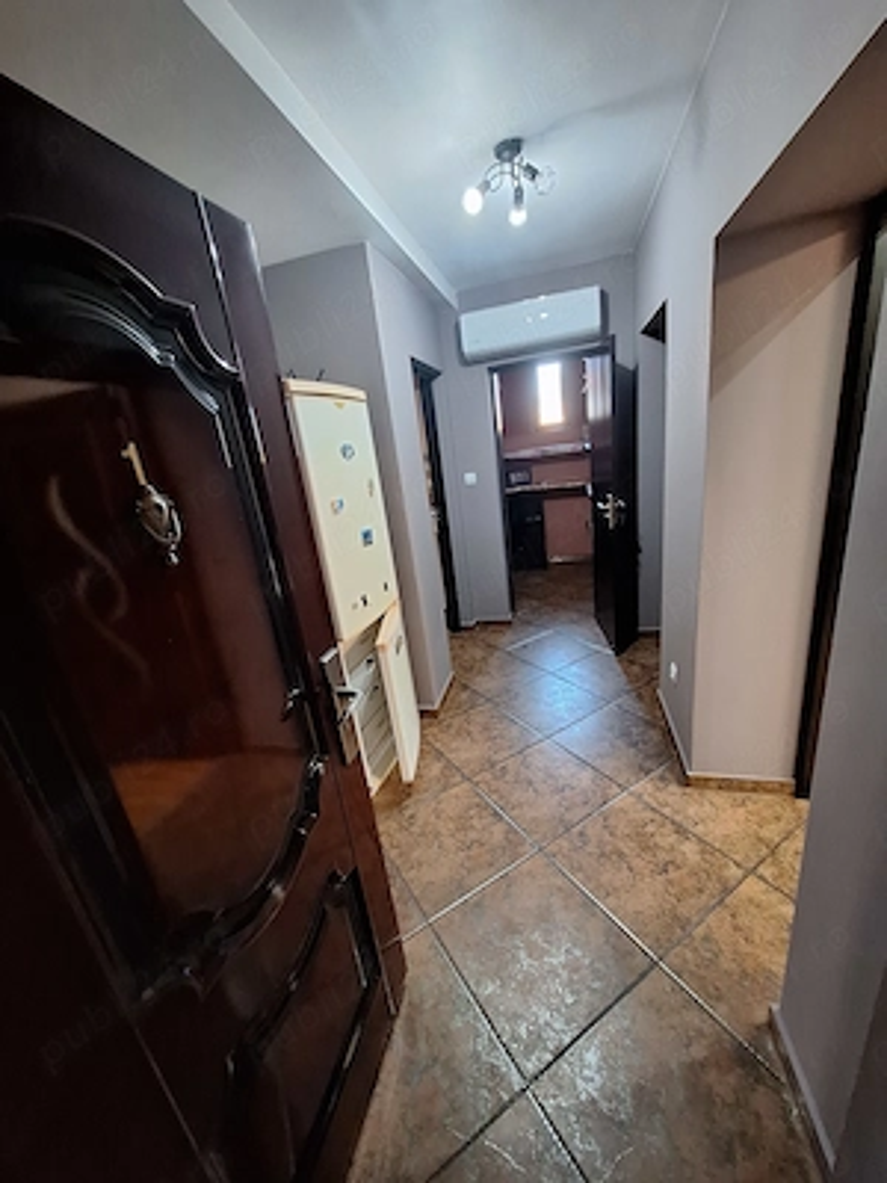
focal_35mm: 13
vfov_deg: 106.2
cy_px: 592
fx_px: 444
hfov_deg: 89.9
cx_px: 444
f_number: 2.2
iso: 250
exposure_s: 1/25
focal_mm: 1.74
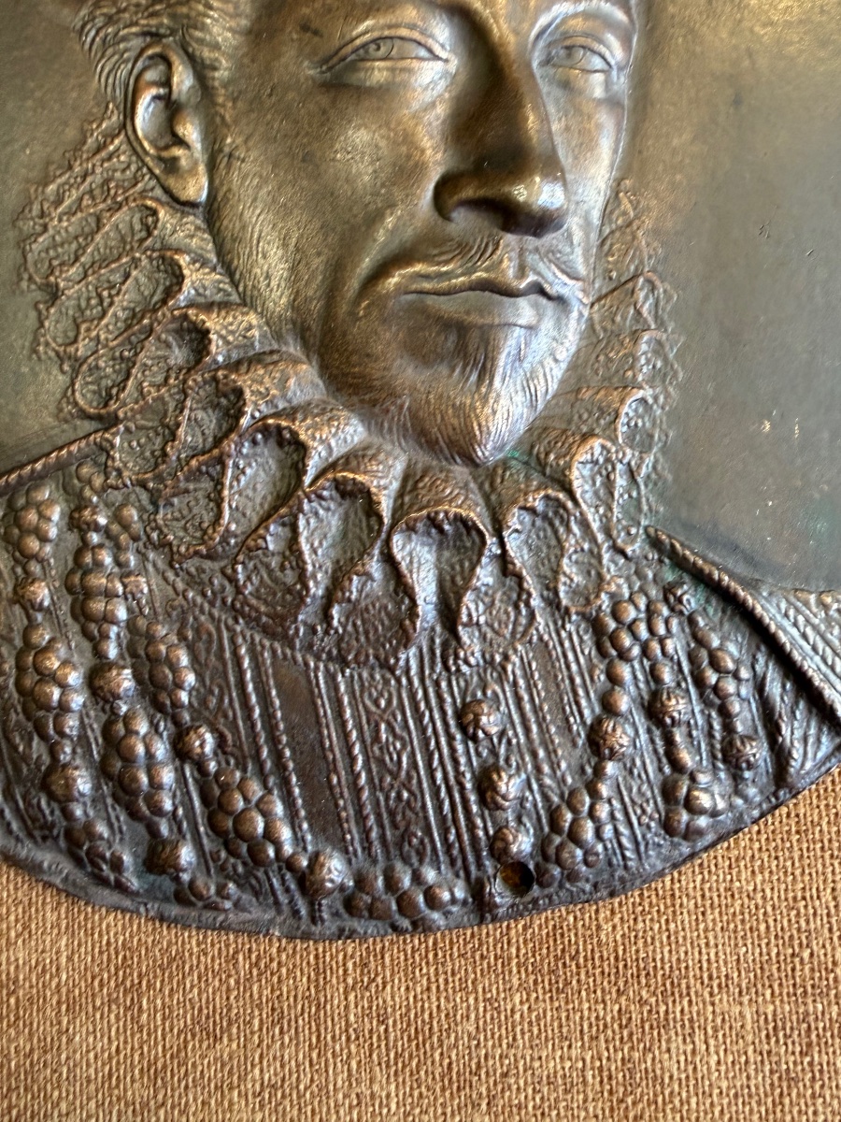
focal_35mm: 26
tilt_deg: -85.4
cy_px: 561
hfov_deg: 53.1
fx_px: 842
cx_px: 420
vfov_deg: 67.3
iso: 250
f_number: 2.2
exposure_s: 1/51
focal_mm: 2.22
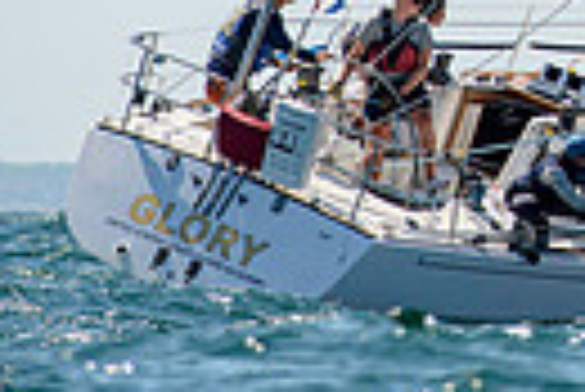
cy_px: -300
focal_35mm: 907
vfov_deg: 1.5
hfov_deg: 2.3
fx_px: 14755
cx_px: 1022
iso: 250
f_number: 5.6
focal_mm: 200
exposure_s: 1/2000
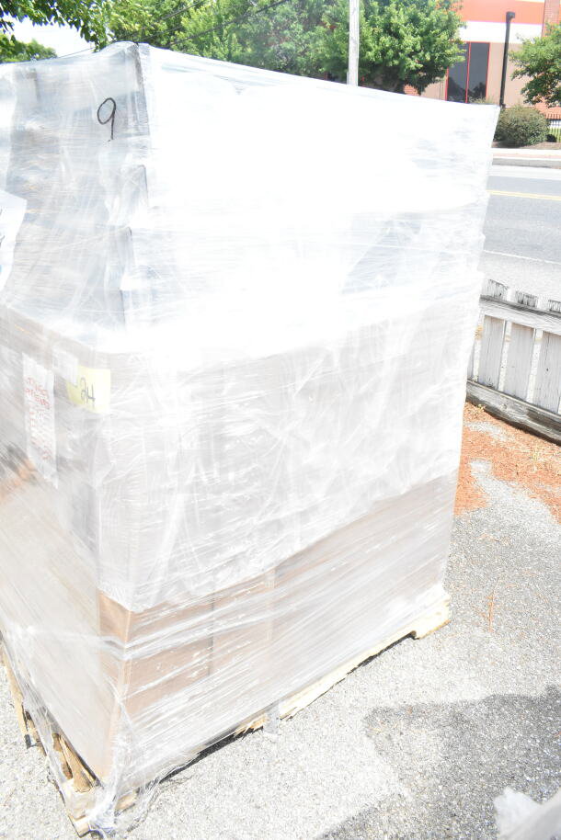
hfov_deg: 48.0
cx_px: 280
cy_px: 420
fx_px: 631
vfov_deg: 67.4
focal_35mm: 27
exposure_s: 1/640
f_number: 13
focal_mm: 18
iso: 1600
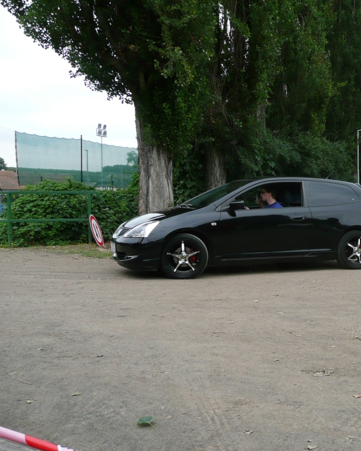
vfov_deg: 49.1
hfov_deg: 38.3
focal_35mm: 37
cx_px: 301
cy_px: 228
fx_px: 494
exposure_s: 1/500
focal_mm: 4.6
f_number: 3.3
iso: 100
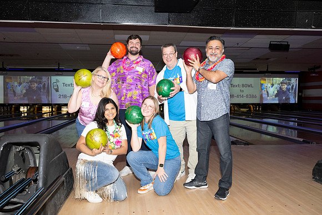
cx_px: 161
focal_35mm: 32
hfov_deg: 58.7
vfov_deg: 41.1
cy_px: 108
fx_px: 286
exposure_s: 1/100
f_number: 5.6
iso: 1600
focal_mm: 32
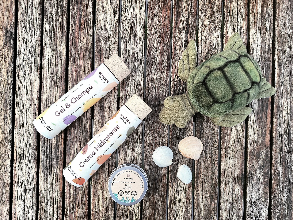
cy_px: 110
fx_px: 195
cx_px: 146
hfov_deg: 73.9
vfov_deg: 58.9
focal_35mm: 23
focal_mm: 5.54
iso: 40
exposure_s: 1/455
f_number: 1.8
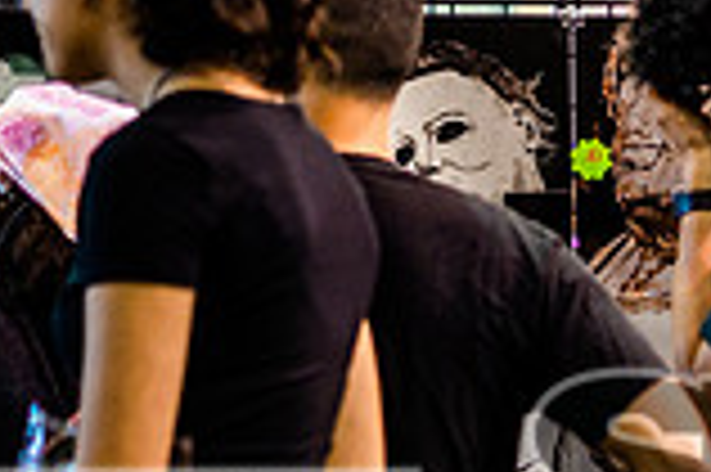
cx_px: 1026
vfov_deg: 7.2
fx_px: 3749
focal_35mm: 190
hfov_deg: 10.5
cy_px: 506
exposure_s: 1/250
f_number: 1.8
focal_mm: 50
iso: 1000
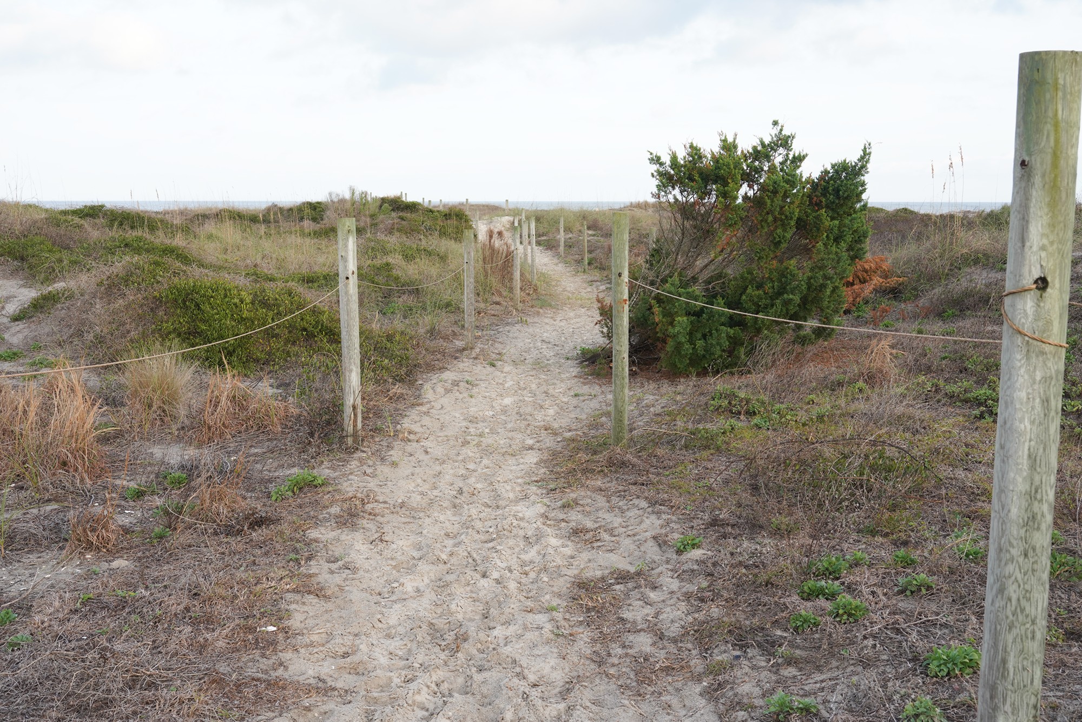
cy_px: 361
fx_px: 1082
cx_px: 541
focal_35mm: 36
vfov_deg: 36.9
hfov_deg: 53.1
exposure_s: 1/100
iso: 400
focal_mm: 36
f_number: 13
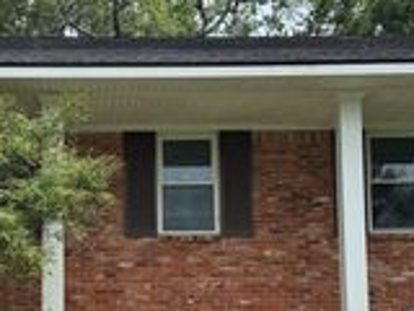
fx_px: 897
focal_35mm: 75
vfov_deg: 19.4
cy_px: 260
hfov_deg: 25.7
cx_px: 101
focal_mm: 6.76
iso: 80
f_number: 1.78
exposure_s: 1/3247
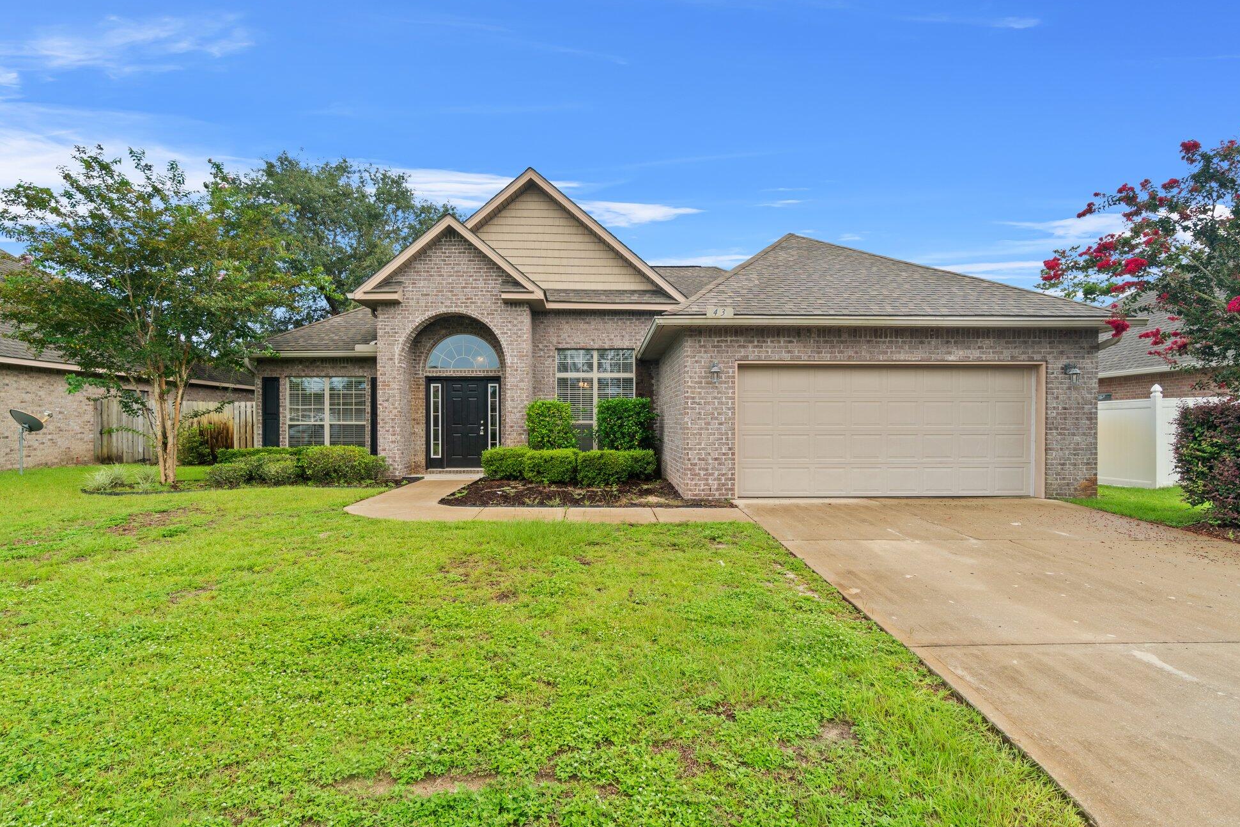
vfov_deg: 64.5
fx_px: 654
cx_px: 614
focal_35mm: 19
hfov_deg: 86.9
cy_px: 428
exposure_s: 1/15
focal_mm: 12
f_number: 8
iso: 100
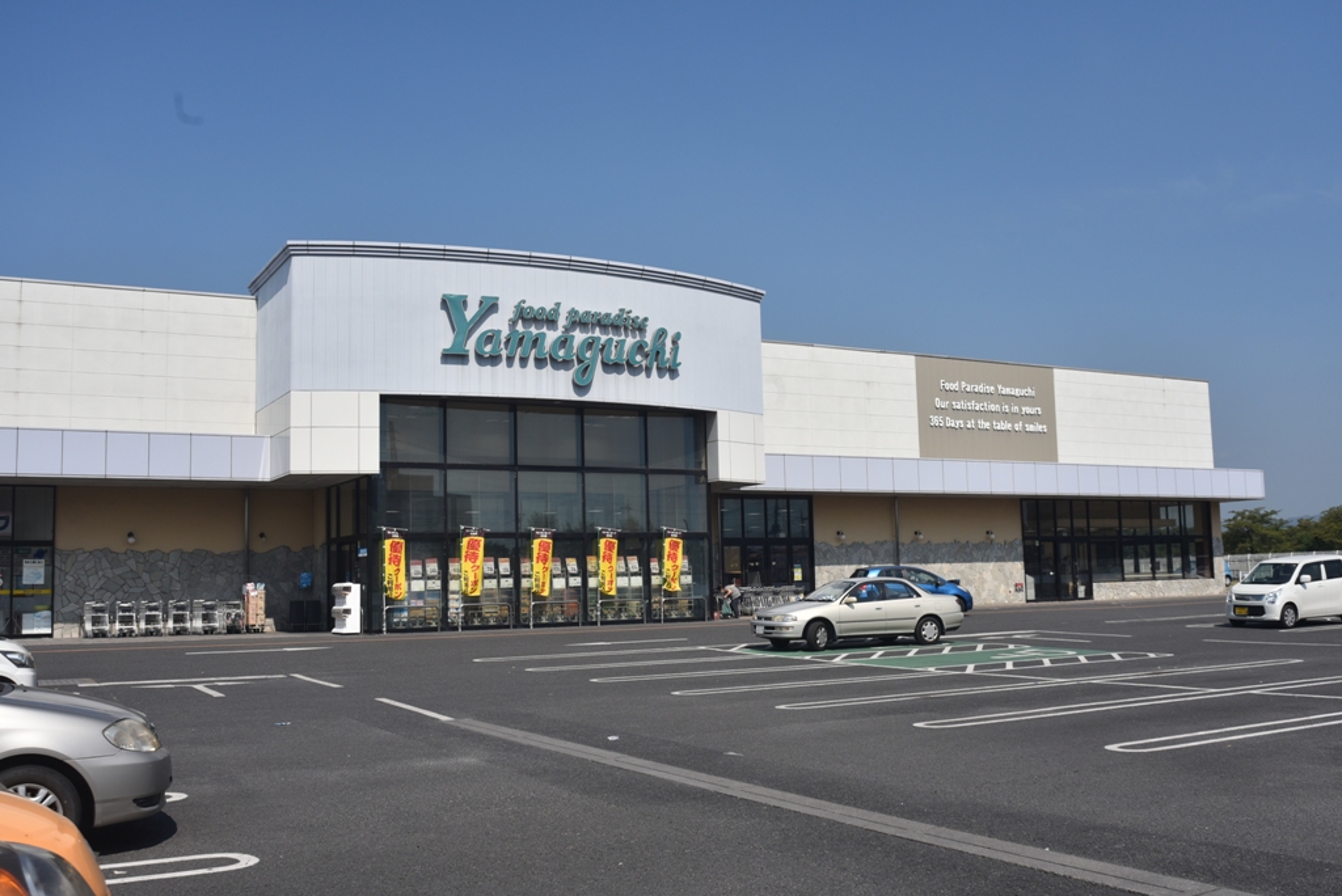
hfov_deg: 54.4
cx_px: 671
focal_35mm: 35
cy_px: 448
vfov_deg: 37.9
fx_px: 1305
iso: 200
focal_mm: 35
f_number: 11
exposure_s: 1/500
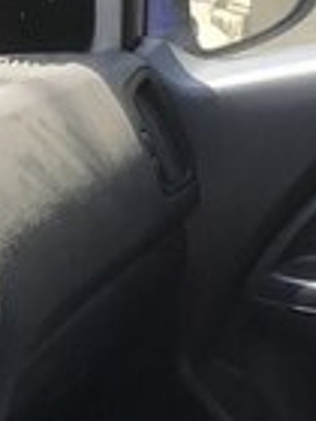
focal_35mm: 99
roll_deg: +12.4
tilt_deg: -35.7
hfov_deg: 13.5
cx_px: -241
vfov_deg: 17.7
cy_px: 638
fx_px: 1205
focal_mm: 3.99
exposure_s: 1/407
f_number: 1.8
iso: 20
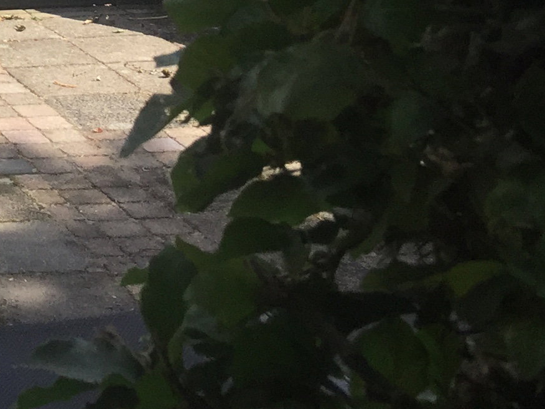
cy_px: -294
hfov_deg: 15.6
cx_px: -437
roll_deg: -0.2
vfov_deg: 12.6
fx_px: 1700
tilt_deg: -2.6
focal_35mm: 108
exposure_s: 1/1319
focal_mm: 4.15
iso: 32
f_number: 2.2
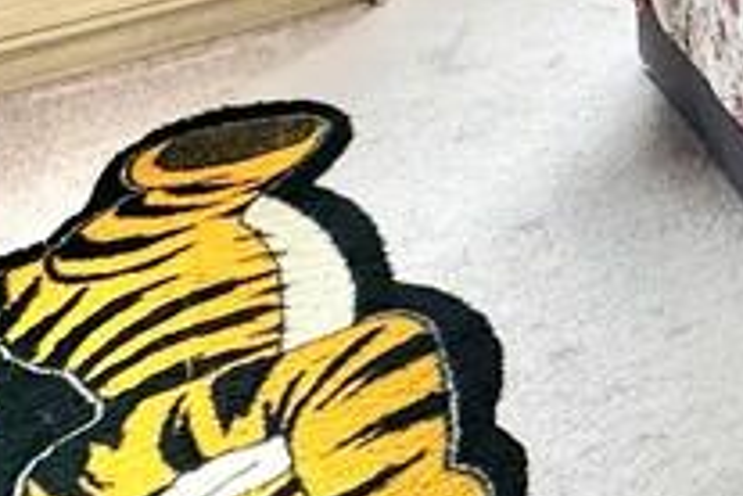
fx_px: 1486
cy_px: -597
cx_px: 1210
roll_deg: -0.2
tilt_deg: -6.2
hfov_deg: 21.7
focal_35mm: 72
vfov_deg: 14.4
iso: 80
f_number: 2.2
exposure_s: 1/99
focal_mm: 2.22
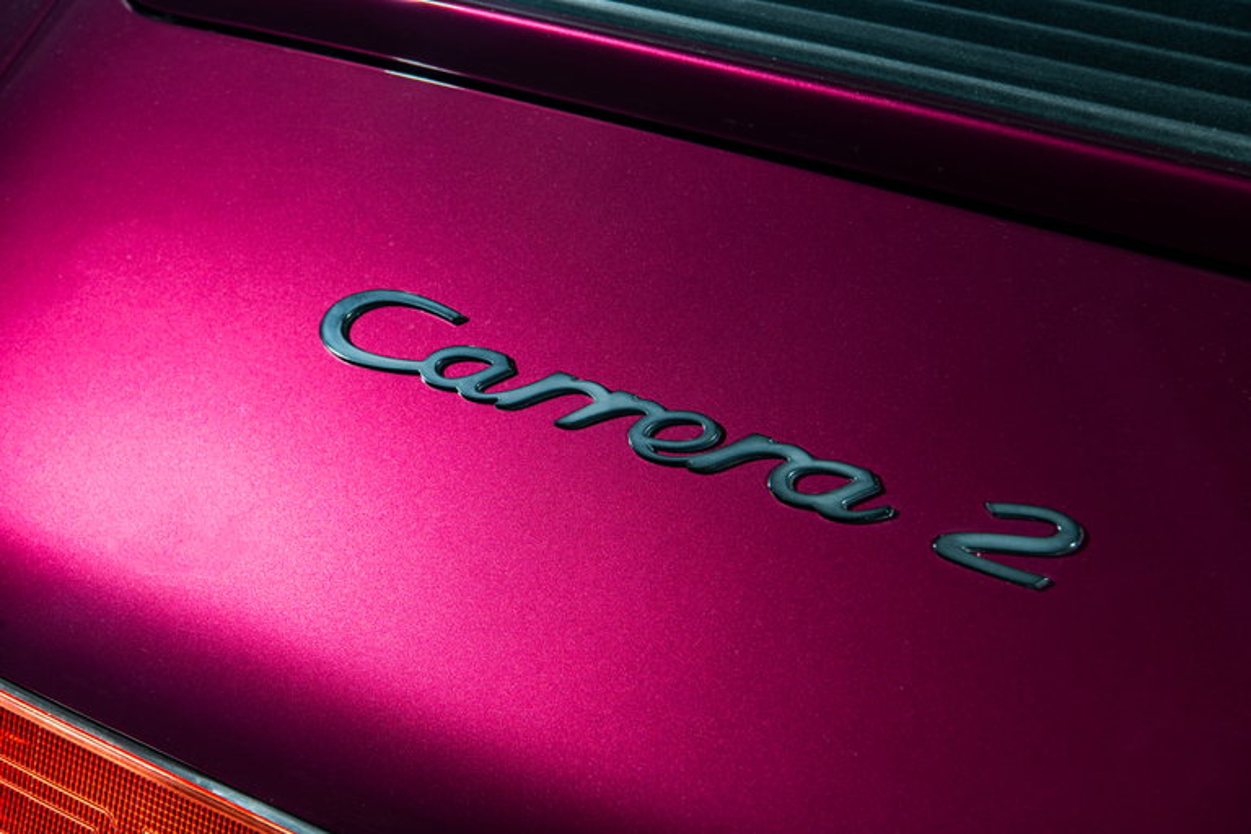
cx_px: 626
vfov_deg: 19.5
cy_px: 417
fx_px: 2432
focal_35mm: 70
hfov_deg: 28.8
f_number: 10
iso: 200
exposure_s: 1/100
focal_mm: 70
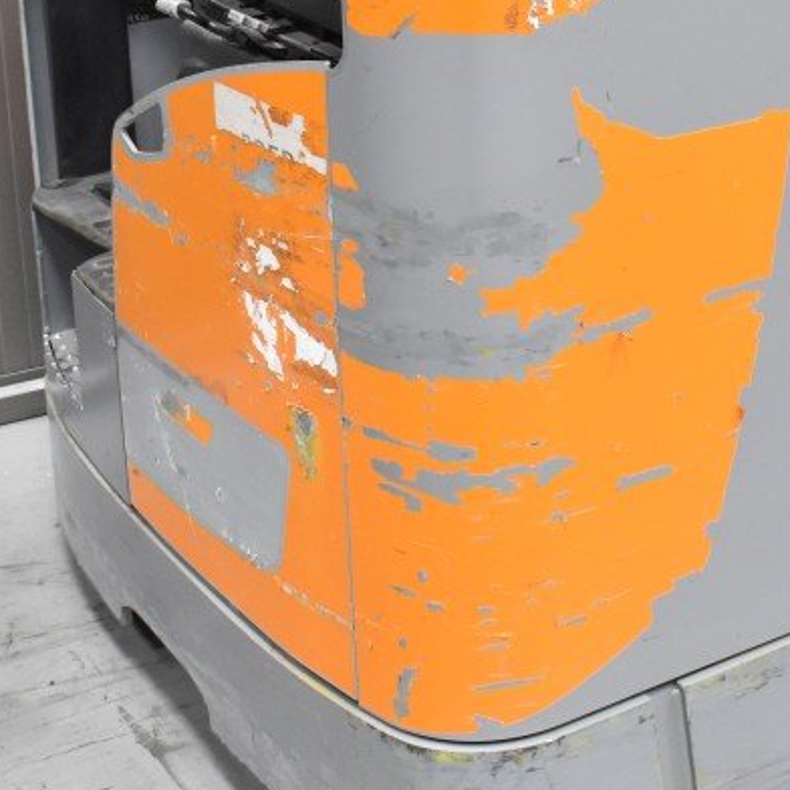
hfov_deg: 22.1
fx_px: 2014
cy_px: 198
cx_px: 520
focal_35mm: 78
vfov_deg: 22.0
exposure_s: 1/40
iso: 1600
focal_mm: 20
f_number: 4.5
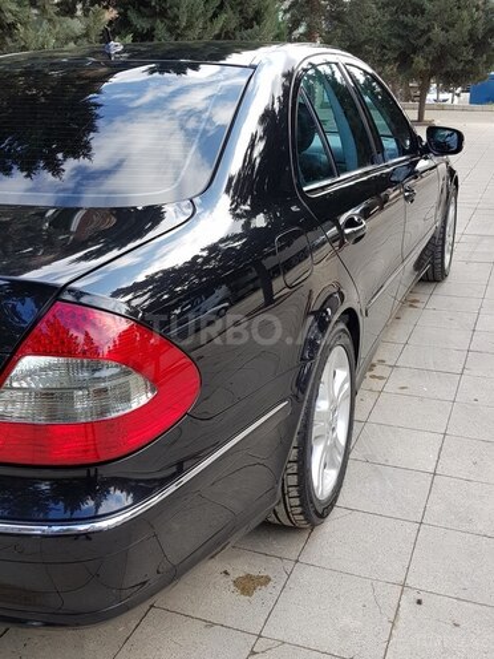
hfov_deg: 53.1
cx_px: 247
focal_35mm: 26
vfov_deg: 67.3
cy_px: 330
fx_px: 495
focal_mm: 4.2
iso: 40
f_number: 1.7
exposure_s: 1/309
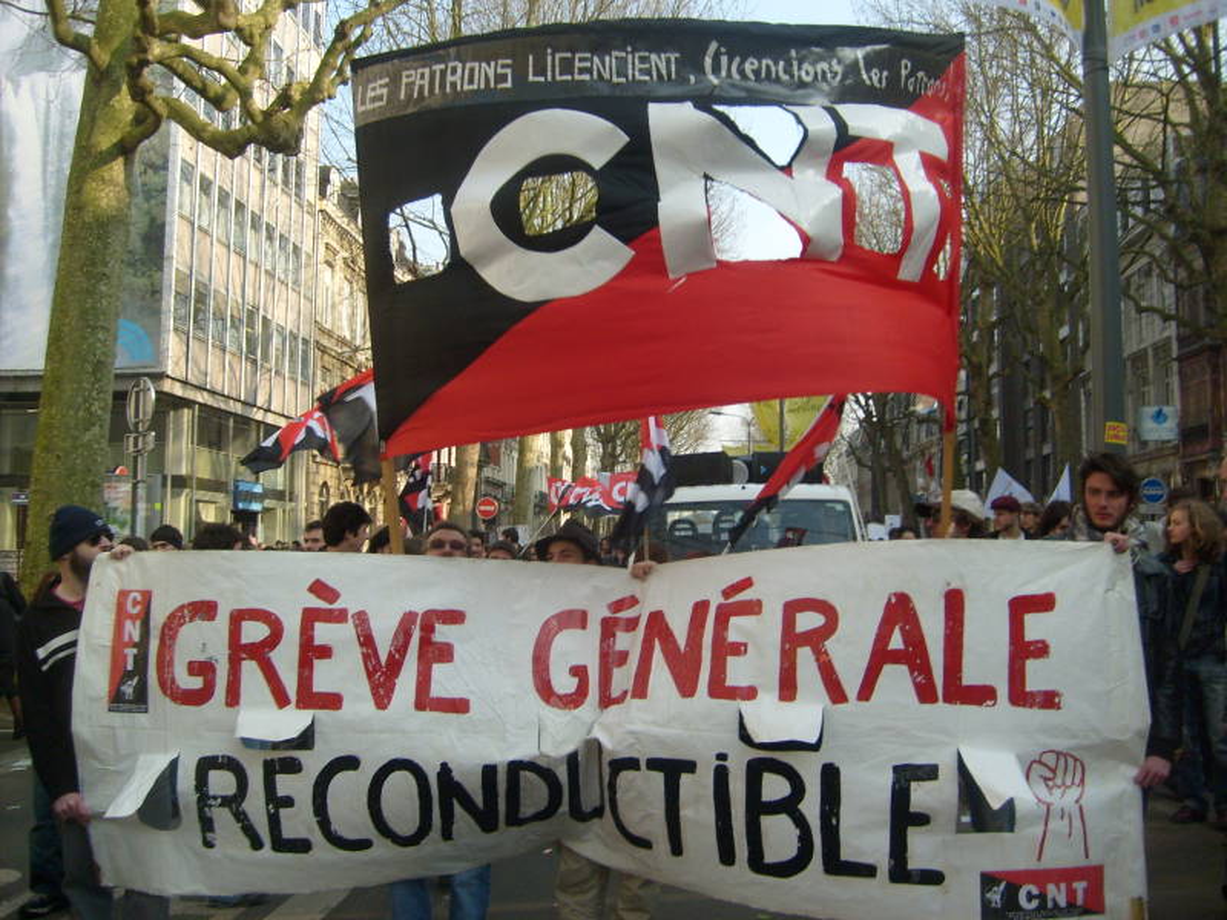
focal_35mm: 35
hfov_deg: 52.6
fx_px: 1241
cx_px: 614
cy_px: 460
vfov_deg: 40.7
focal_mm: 5.8
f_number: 7.1
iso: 80
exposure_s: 1/90
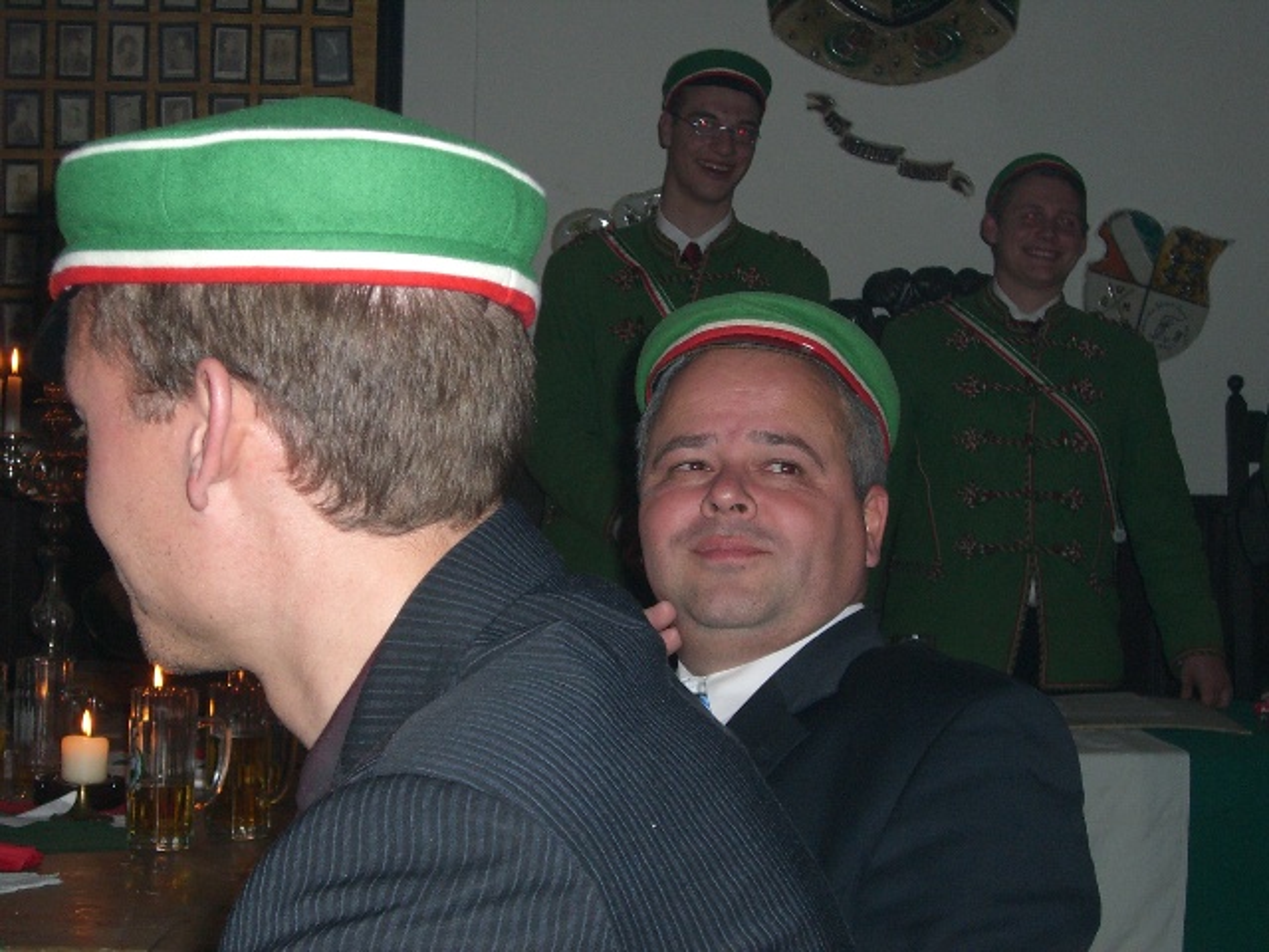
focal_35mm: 66
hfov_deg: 29.4
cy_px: 476
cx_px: 634
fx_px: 2420
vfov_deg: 22.3
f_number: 3.6
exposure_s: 1/60
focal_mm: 10.7
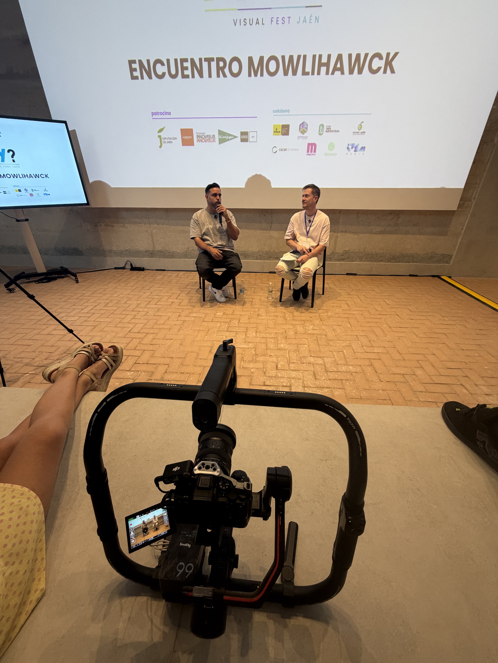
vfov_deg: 102.1
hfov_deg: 85.7
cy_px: 332
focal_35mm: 14
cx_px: 249
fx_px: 269
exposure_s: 1/100
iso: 250
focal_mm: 2.22
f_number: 2.2
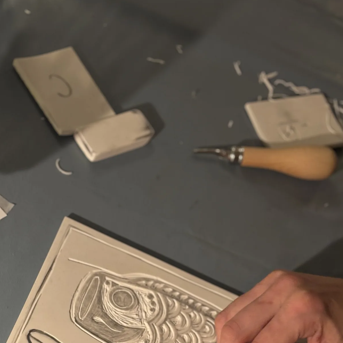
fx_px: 1099
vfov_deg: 17.3
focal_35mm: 98
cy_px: 346
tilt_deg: -56.2
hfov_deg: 17.7
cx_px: 102
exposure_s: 1/50
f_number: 1.6
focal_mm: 5.96
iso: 100
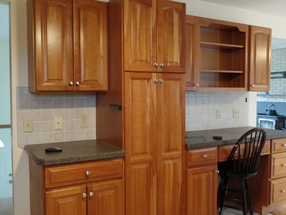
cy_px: 105
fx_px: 306
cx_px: 142
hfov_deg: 50.1
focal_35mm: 37
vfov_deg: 38.7
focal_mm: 6.2
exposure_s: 1/15
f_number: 3
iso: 480
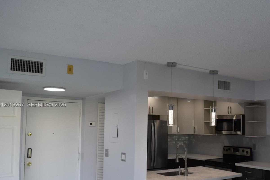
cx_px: 176
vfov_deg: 36.8
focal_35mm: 36
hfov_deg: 52.3
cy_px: 105
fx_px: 270
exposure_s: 1/125
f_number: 5.6
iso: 400
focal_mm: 18
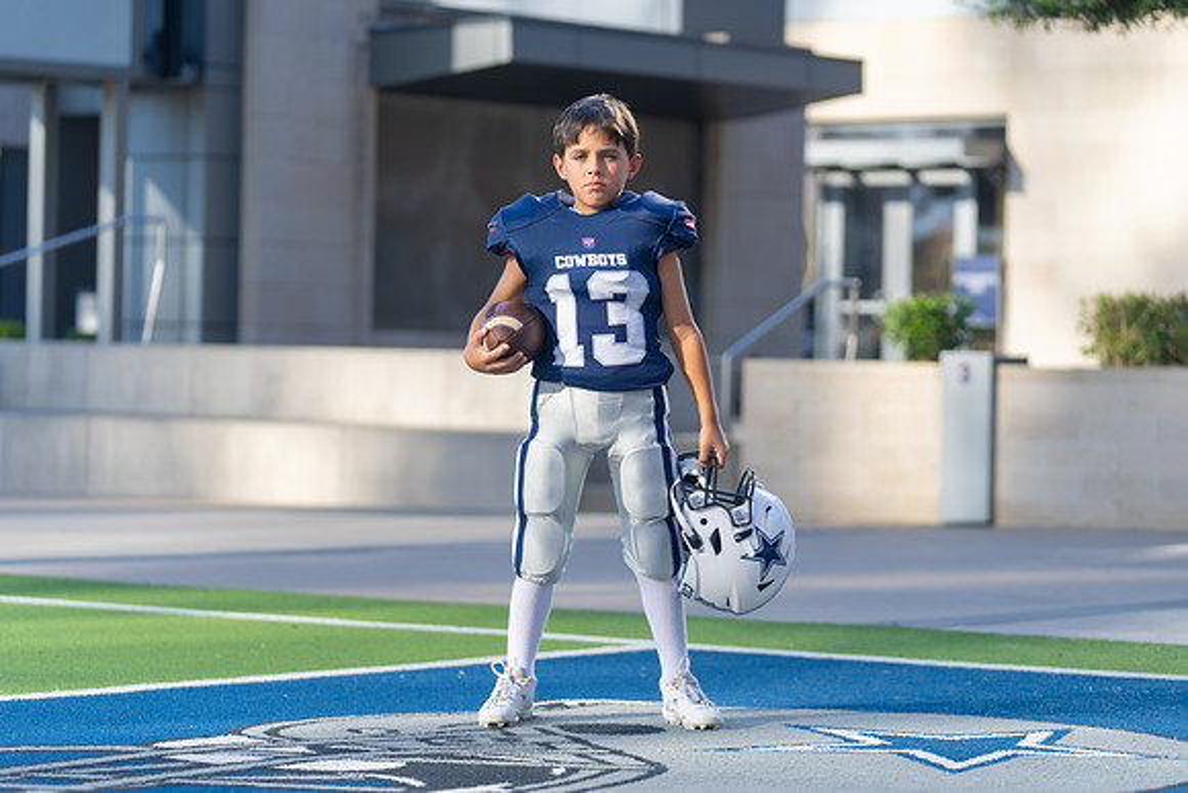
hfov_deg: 18.6
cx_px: 594
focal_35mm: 110
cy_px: 396
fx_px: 3619
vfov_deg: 12.5
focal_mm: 106
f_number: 2.8
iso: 100
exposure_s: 1/500
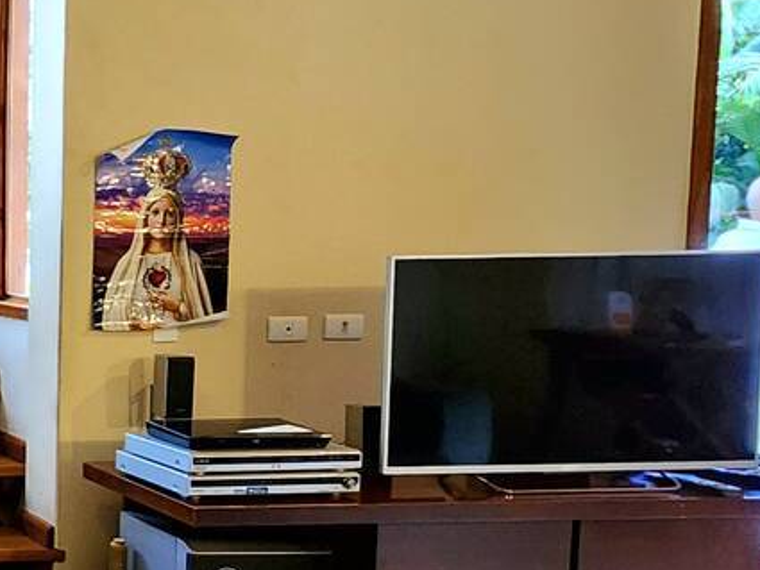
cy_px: 313
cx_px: -486
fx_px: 966
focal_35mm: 44
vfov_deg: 32.9
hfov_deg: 25.5
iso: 320
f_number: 2.2
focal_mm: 2.2
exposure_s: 1/60.2
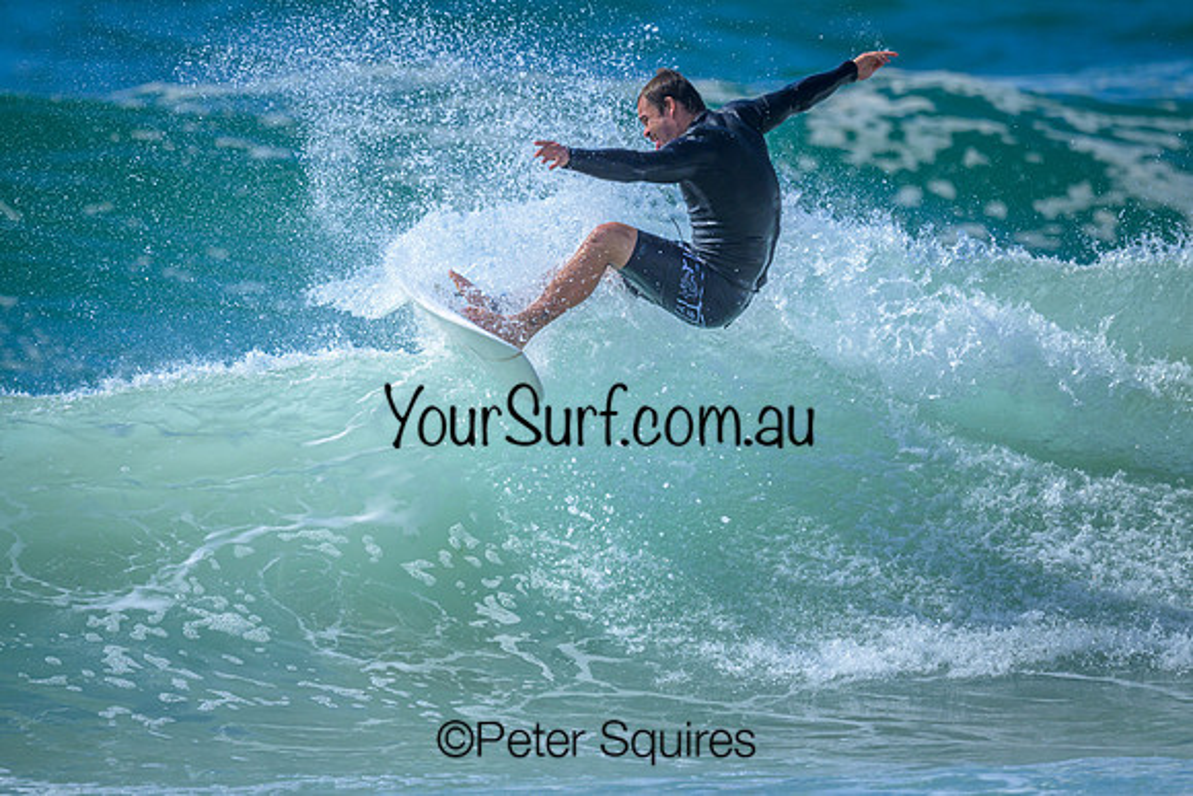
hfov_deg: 1.9
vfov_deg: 1.3
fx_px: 36427
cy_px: 370
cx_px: 551
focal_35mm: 1099
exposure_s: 1/2000
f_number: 6.3
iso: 280
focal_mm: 800
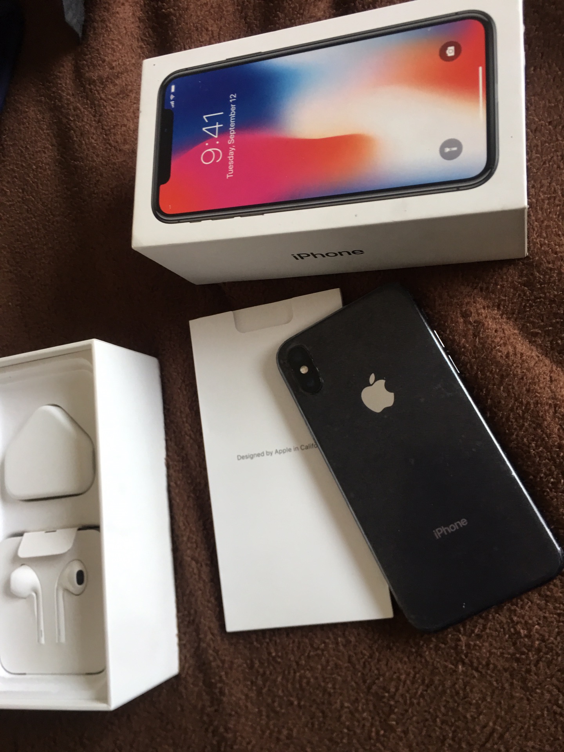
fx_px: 630
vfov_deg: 61.7
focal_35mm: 29
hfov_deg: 48.2
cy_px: 376
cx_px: 282
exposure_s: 1/17
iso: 32
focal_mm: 4.15
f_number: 2.2
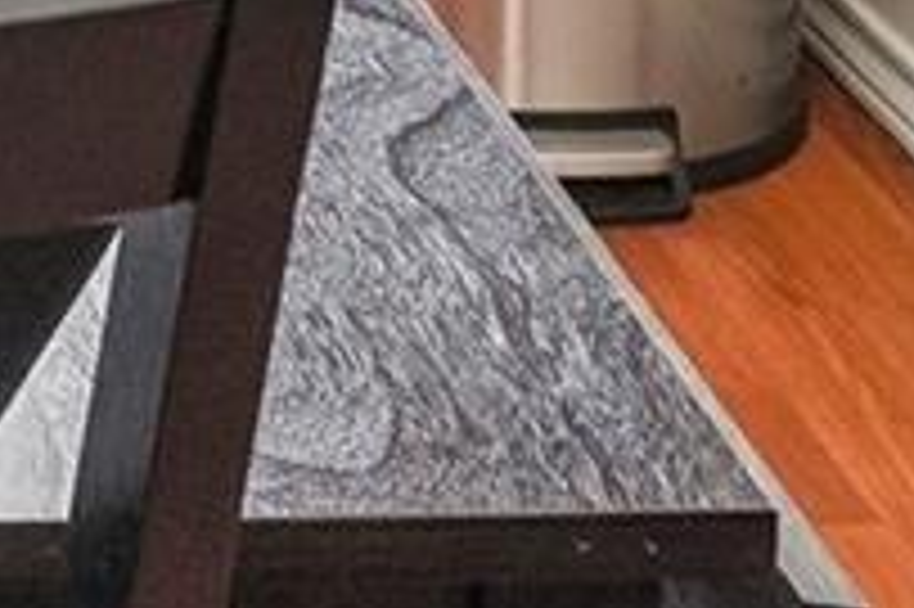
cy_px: -1644
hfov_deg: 14.2
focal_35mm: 130
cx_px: -653
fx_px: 3296
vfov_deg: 7.8
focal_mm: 11
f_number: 8
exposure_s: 1/90
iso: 100
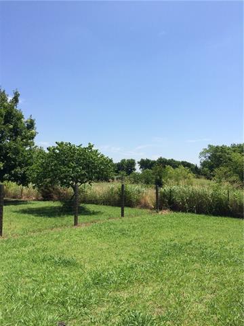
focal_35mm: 29
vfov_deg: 61.7
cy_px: 163
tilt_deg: +2.0
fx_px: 273
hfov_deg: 48.2
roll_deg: +0.3
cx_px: 122
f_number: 2.2
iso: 32
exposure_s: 1/1953
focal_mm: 4.15
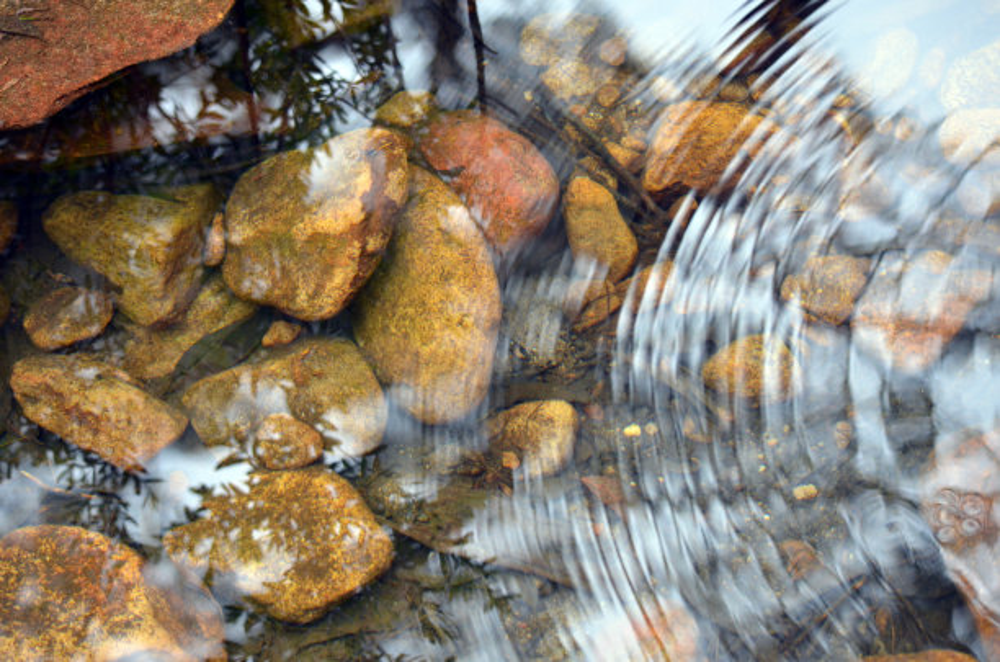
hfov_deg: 22.0
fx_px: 2577
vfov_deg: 14.6
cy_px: 331
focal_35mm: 93
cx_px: 500
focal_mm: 62
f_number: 5
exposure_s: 1/125
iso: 800
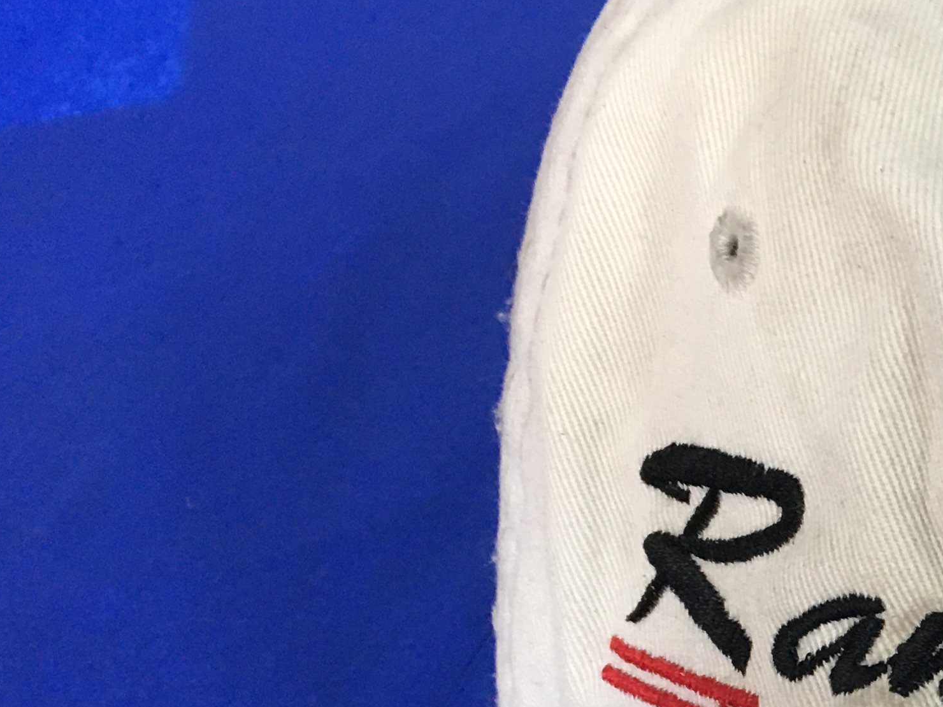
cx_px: 1256
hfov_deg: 22.0
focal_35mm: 79
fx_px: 2152
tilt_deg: -52.3
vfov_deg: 17.8
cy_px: 849
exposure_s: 1/15
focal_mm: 4.15
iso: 50
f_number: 2.2
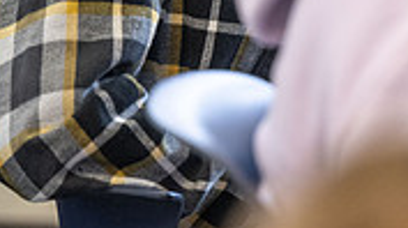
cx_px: 512
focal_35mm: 481
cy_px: -158
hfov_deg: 4.5
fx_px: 5197
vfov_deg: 2.5
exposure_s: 1/200
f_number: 2.8
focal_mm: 140
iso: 2000
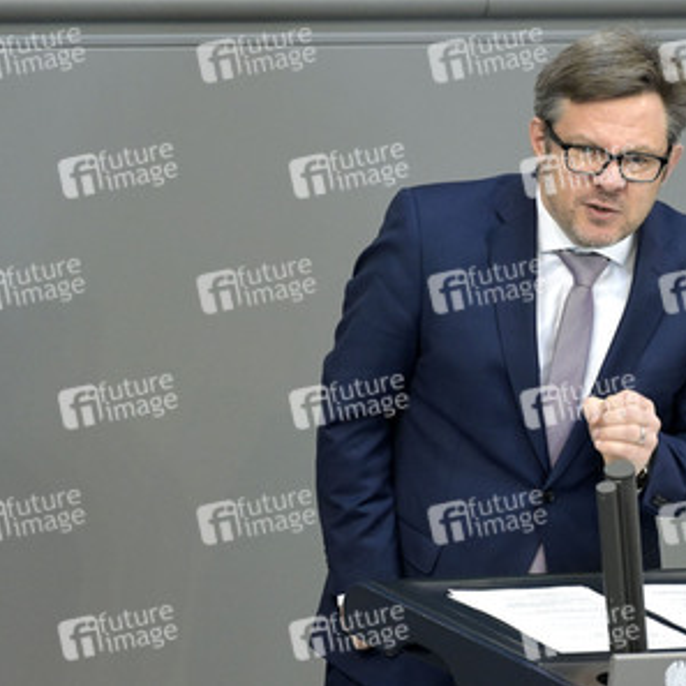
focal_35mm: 515
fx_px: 11547
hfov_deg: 3.4
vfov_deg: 3.4
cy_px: 344
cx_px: 519
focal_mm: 400
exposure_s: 1/500
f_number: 5.6
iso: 10000
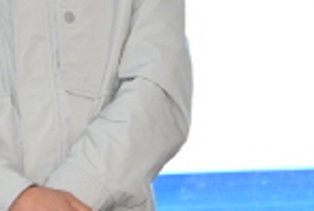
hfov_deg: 3.0
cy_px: -127
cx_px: 510
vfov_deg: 2.0
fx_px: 6057
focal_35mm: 693
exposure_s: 1/160
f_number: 6.3
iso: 2000
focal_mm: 145
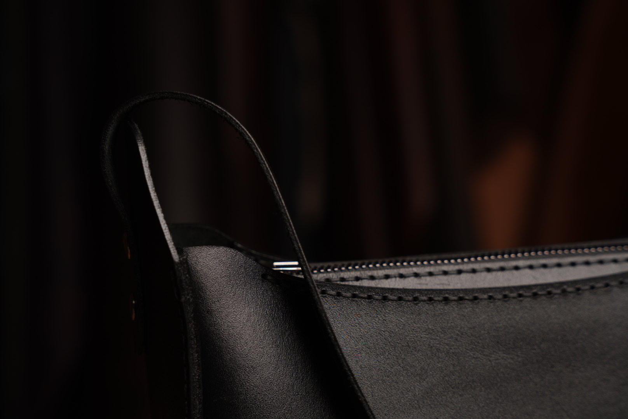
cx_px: 314
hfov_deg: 29.8
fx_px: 1180
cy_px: 210
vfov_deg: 20.2
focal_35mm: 68
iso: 100
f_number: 5.6
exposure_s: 1/80
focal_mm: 67.6
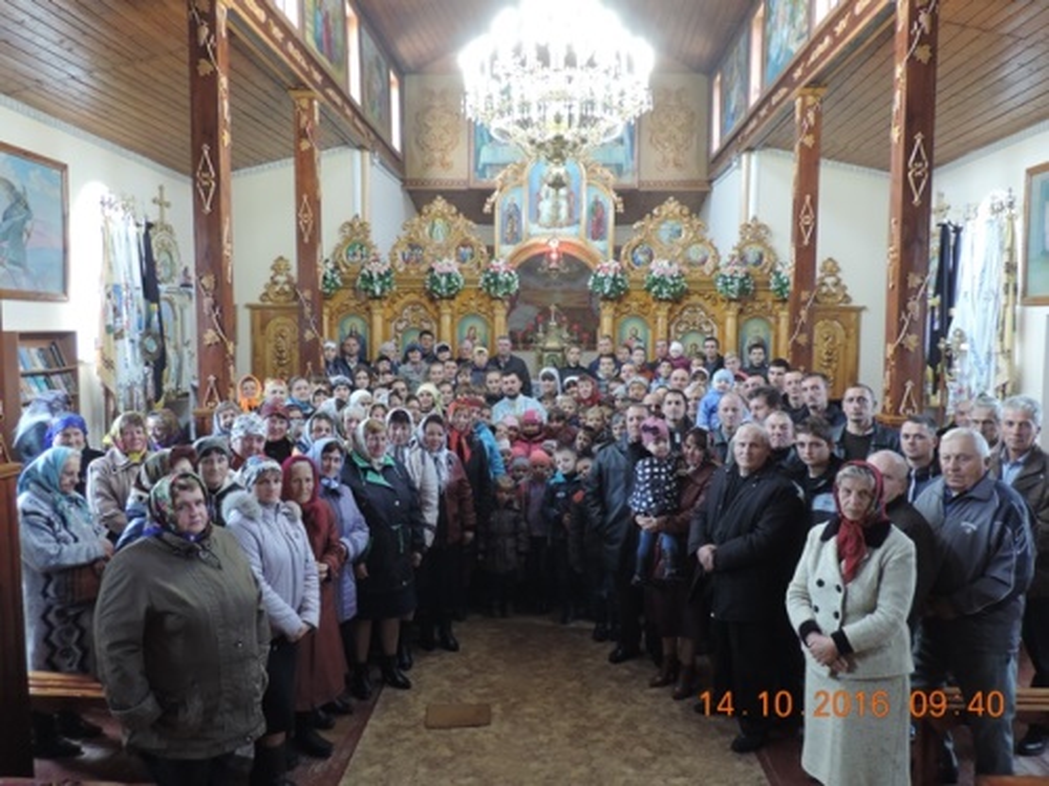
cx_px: 524
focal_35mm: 28
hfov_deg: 63.4
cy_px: 393
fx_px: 849
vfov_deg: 49.7
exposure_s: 1/13
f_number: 3.1
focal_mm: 4.9
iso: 400
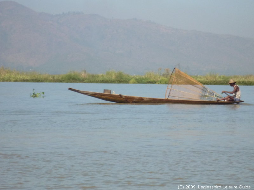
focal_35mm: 180
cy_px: 95
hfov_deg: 11.0
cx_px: 127
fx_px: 1321
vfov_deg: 8.2
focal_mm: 22
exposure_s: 1/1000
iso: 200
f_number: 5.9
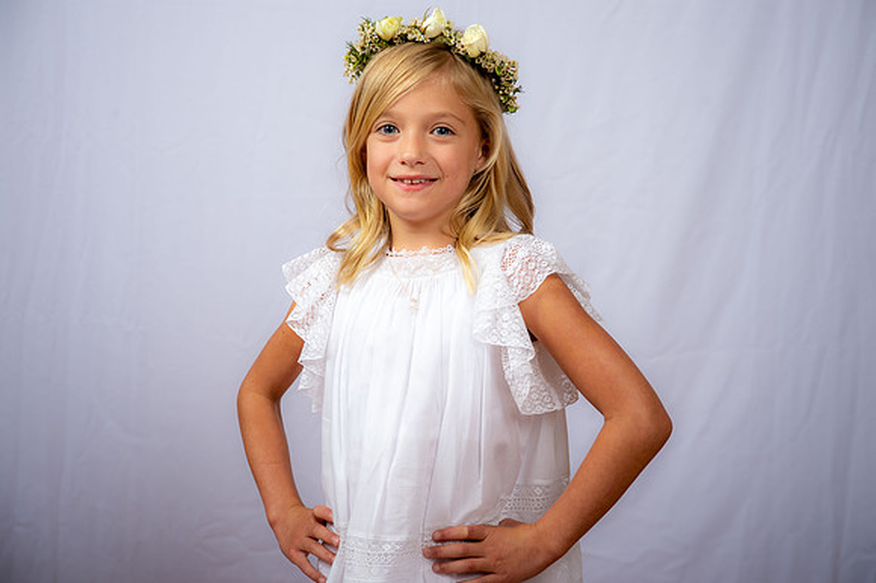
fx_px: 1702
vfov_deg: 19.4
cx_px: 438
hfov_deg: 28.9
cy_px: 292
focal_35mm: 70
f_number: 6.3
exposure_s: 1/160
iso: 250
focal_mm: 70
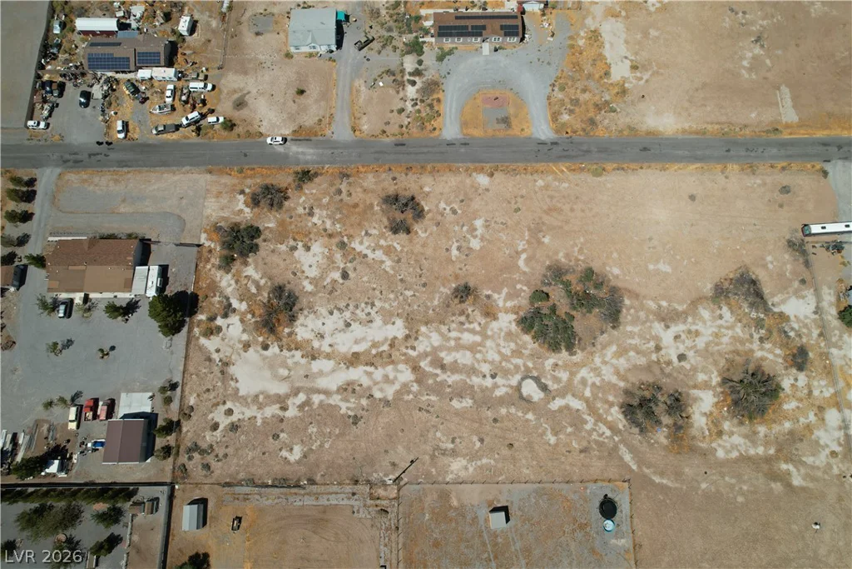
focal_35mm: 22
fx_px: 521
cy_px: 284
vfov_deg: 57.2
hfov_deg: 78.6
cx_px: 426
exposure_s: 1/240
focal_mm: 8.38
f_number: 2.8
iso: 100
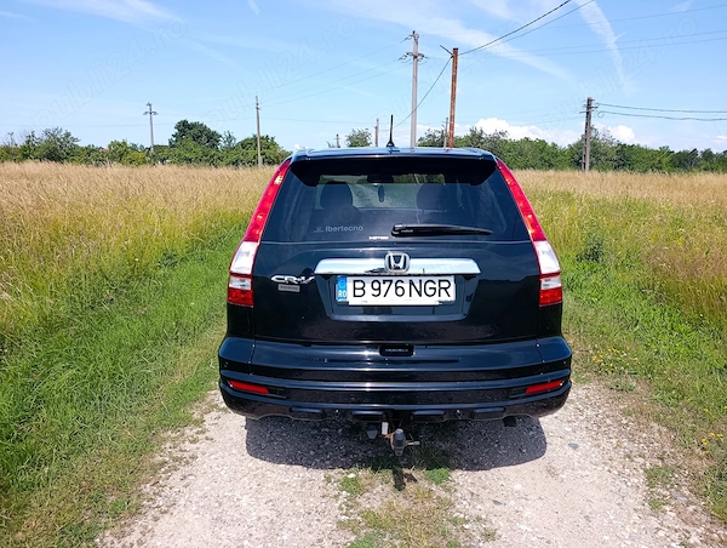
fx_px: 484
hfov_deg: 73.8
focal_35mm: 23
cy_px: 274
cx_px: 364
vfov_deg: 59.0
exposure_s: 1/427
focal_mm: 6.11
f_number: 1.65
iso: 50
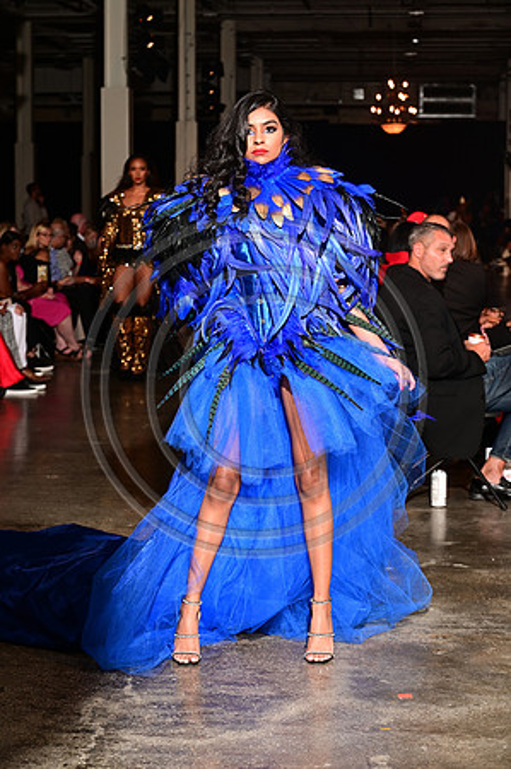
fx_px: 1664
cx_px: 256
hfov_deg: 17.5
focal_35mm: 78
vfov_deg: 26.0
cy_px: 384
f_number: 6.3
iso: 1000
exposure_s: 1/125
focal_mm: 78
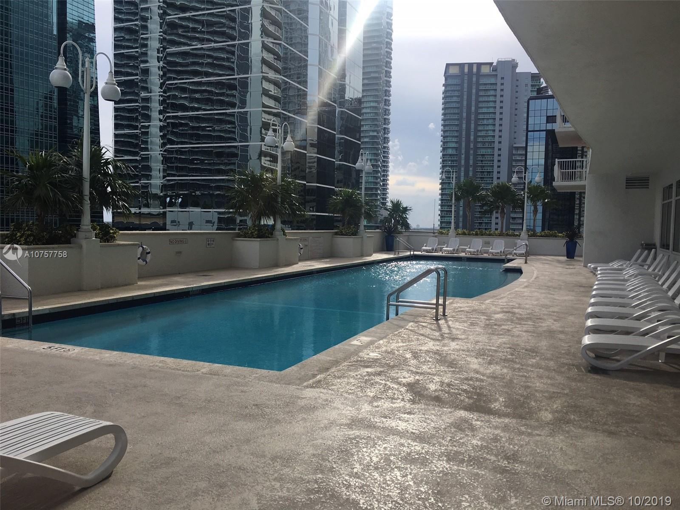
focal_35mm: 29
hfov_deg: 61.7
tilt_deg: -1.7
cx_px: 340
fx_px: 570
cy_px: 255
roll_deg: -0.4
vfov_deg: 48.2
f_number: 2.2
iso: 25
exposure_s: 1/999
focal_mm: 4.15
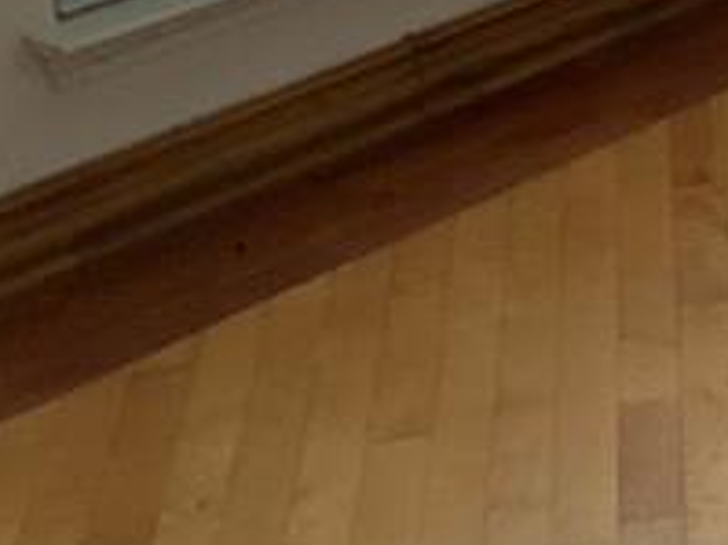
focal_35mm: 149
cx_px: 1449
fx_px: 3132
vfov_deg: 9.8
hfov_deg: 11.9
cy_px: -168
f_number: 1.8
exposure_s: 1/60
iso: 200
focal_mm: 3
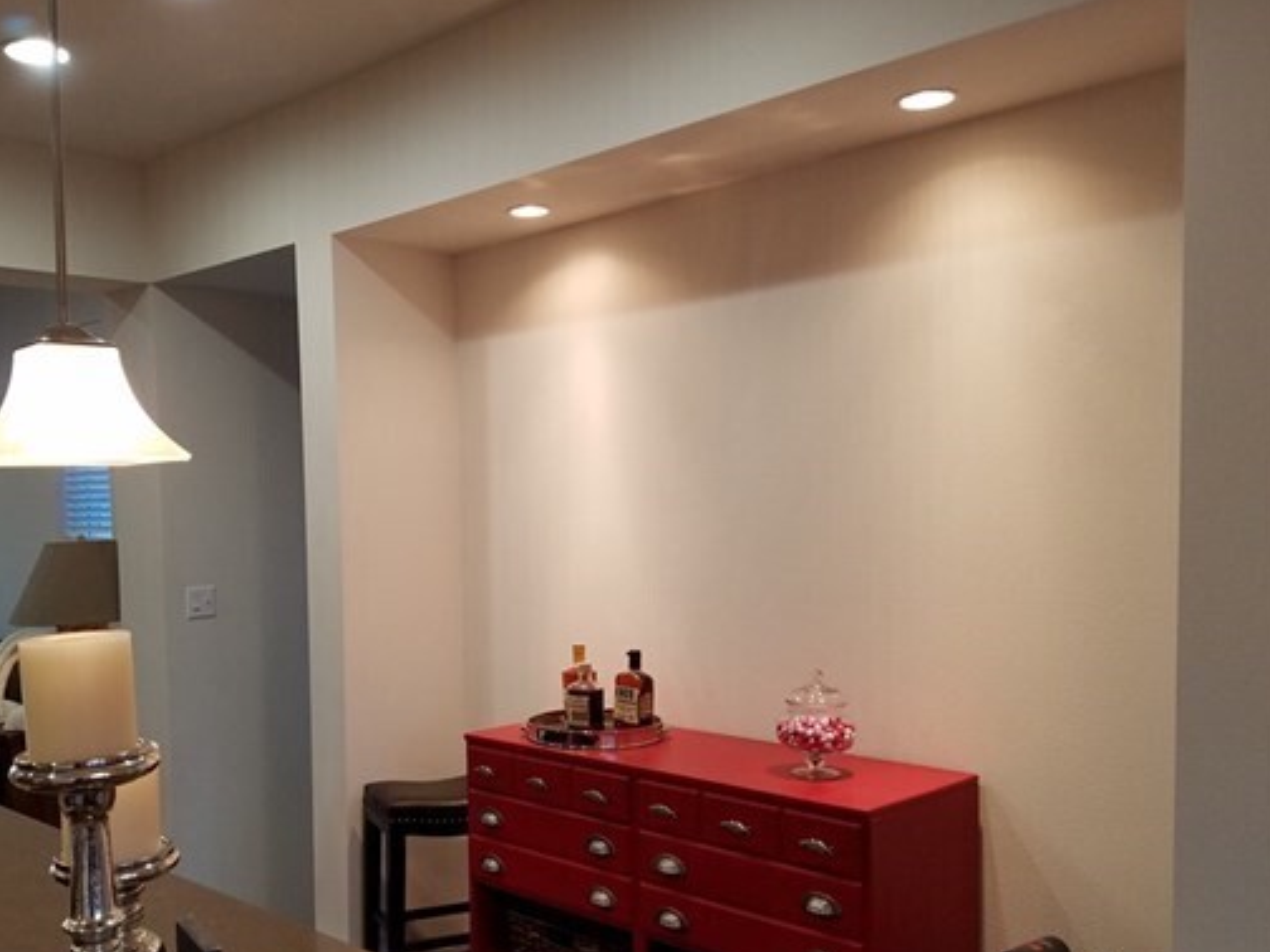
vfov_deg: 42.8
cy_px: 544
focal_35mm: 33
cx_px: 479
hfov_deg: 54.7
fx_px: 1211
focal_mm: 4.2
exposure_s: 1/60
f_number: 1.7
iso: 125
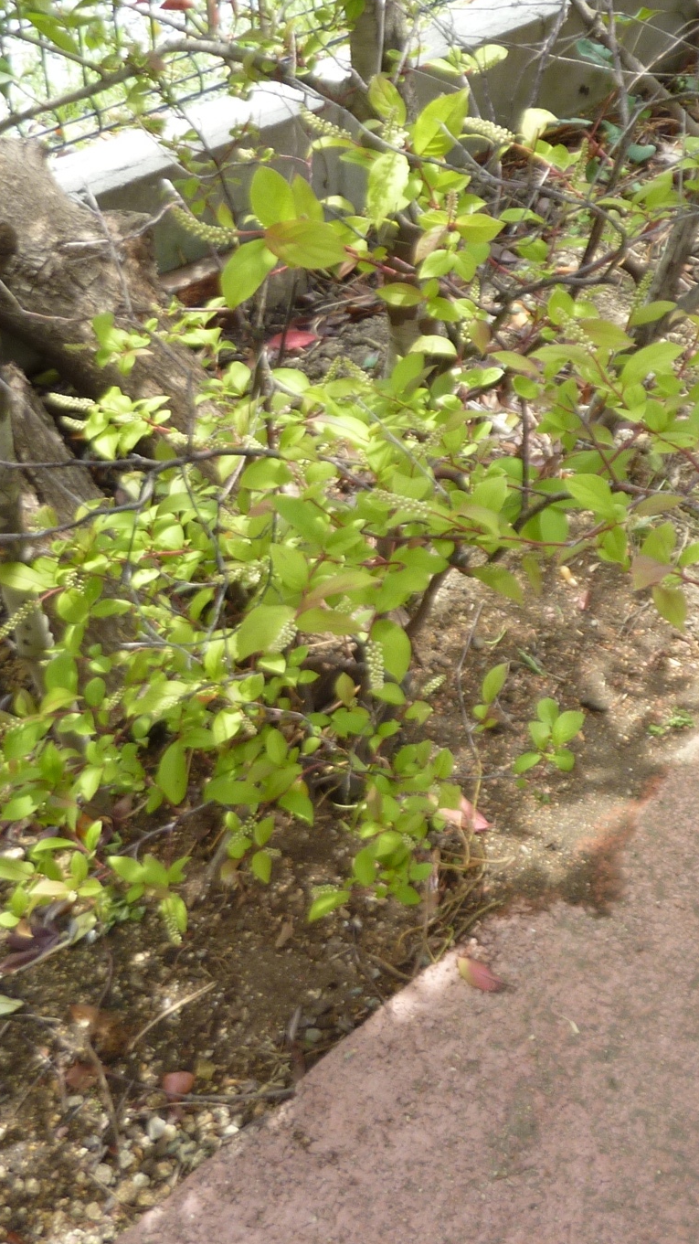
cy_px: 591
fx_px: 1352
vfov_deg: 49.4
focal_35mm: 41
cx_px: 411
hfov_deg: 28.9
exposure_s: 1/80
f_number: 3.3
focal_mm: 4.1
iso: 80
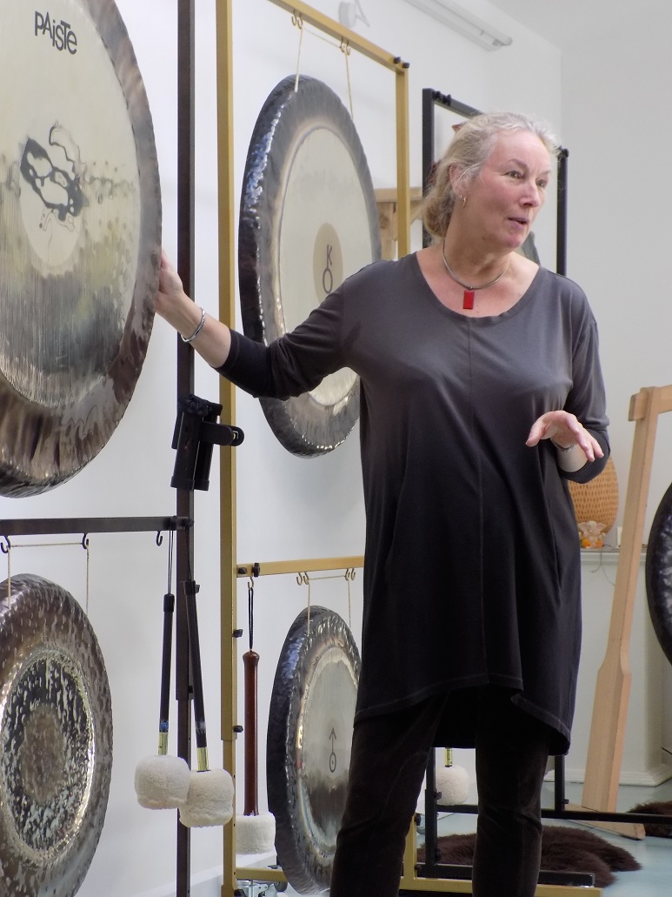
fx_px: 2226
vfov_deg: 22.8
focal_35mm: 86
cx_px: 336
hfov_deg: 17.2
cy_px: 448
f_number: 4.4
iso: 180
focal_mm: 15.3
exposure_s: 1/30
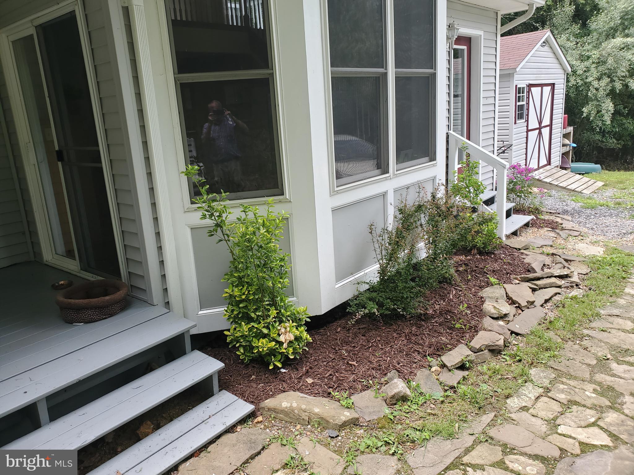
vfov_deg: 53.1
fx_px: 476
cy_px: 238
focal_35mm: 26
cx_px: 317
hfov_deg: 67.3
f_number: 2.4
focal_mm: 4.3
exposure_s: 1/218
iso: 50
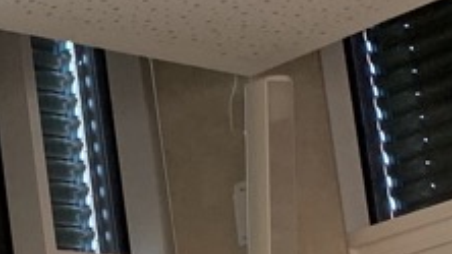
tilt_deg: +7.1
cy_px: 553
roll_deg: +5.8
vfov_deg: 6.5
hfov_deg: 11.3
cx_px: -338
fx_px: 2146
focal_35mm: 179
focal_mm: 4.25
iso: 80
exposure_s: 1/50
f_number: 1.8
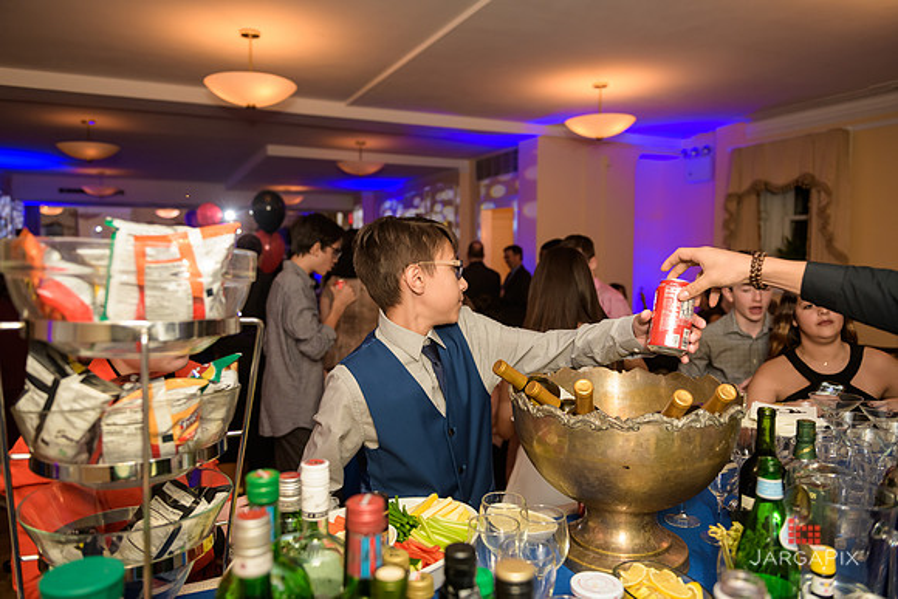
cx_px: 449
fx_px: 649
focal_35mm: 26
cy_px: 300
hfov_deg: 69.4
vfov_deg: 49.6
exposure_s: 1/125
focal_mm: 26
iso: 800
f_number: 3.2
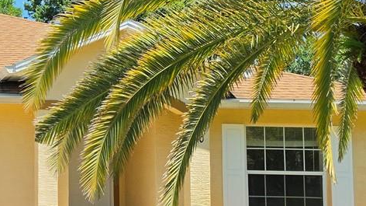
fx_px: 825
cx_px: -89
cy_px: 97
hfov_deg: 22.7
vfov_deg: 14.2
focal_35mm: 85
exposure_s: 1/7329
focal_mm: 6.5
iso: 64
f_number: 1.4
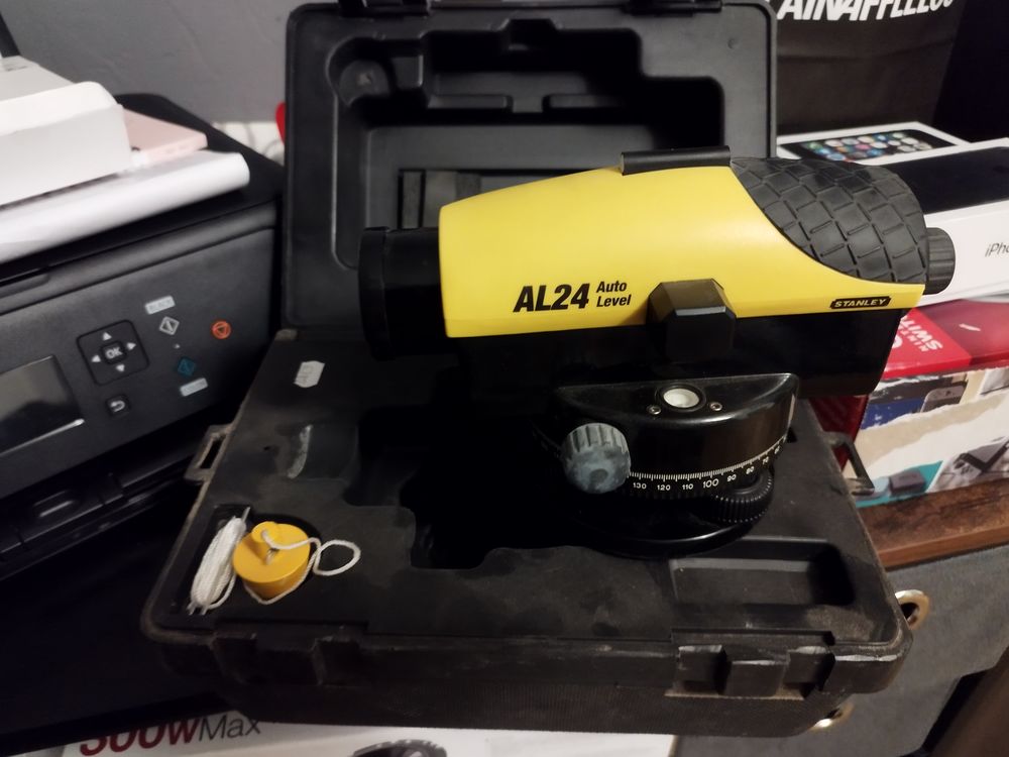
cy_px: 378
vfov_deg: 56.8
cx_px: 504
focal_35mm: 24
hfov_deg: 71.6
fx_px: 700
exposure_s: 1/16.7
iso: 1900
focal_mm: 5.89
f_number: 1.89
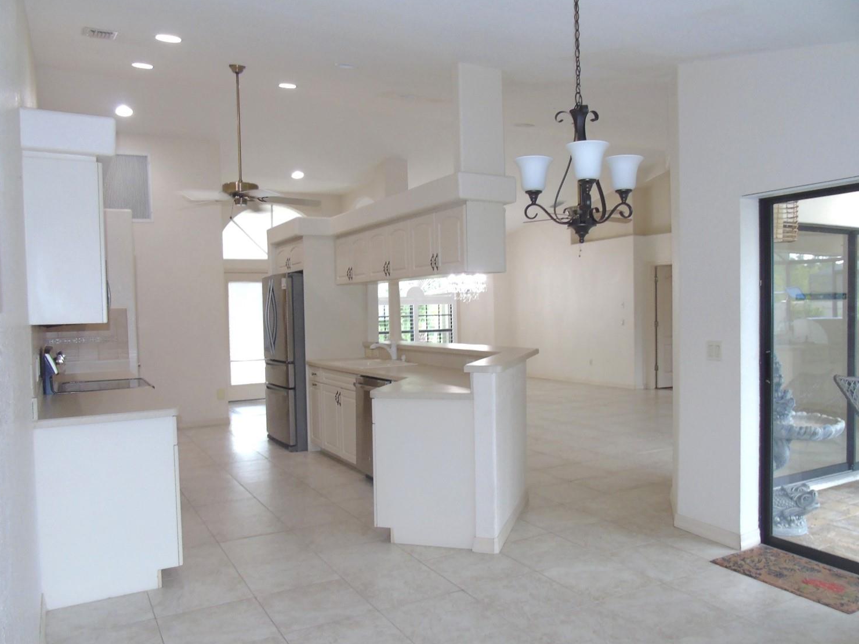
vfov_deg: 51.3
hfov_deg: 65.3
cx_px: 451
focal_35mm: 27
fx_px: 670
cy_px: 334
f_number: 3.4
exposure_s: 1/30
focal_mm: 4.4
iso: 200
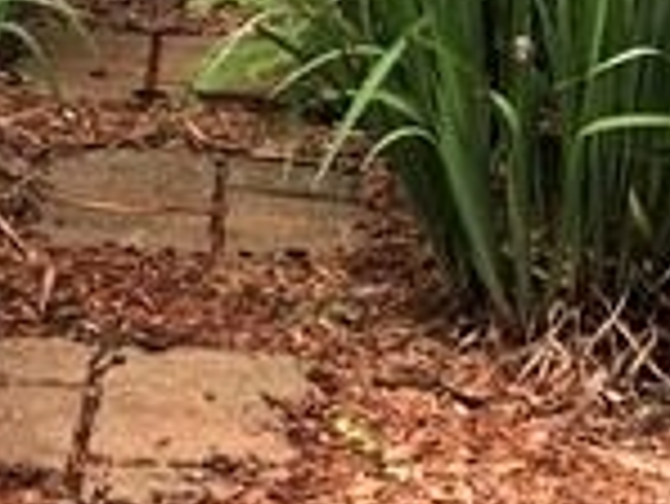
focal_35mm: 120
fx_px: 2324
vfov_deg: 12.0
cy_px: -144
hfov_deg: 15.9
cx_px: -85
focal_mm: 3.99
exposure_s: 1/120
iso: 25
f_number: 1.8
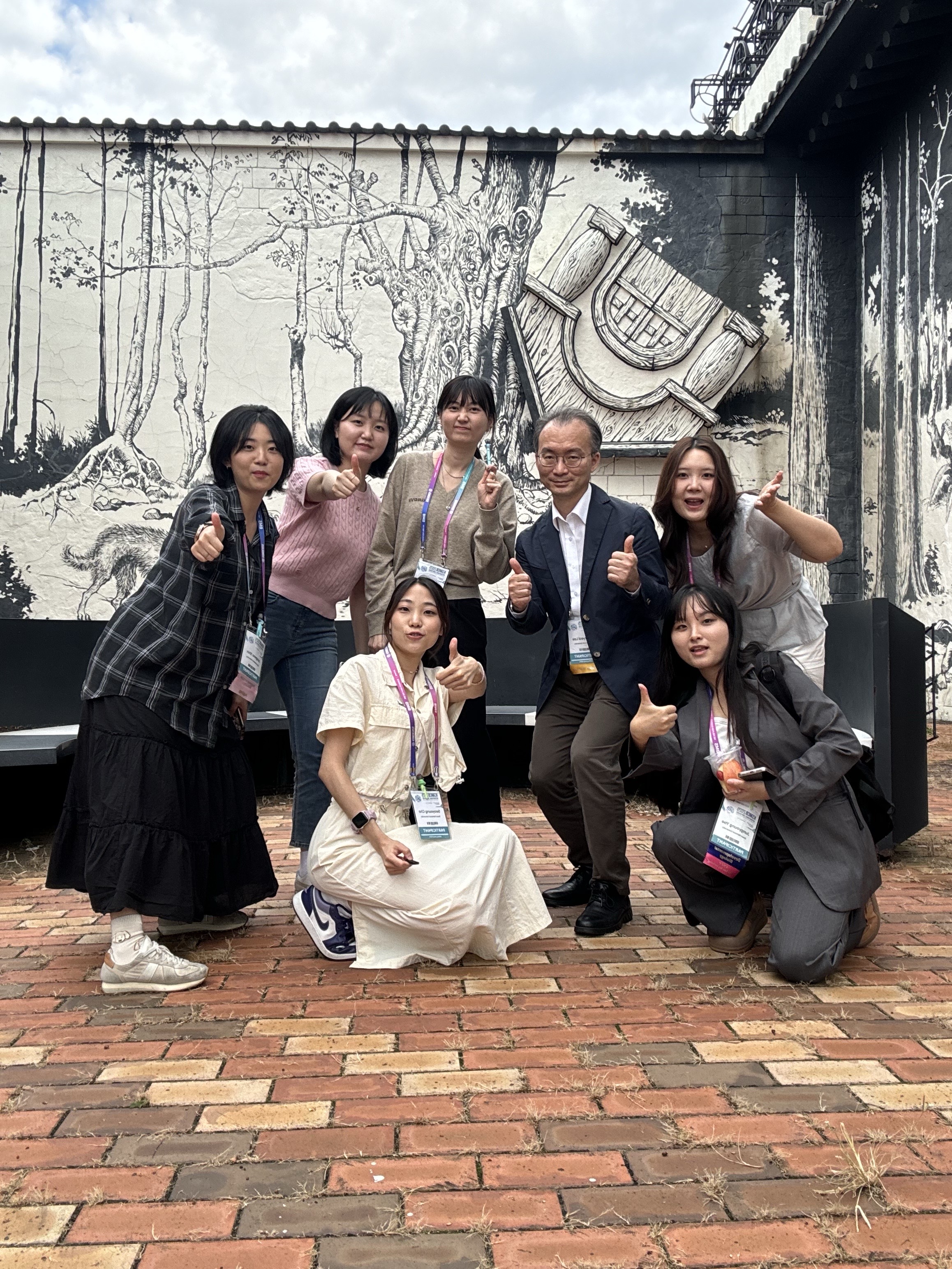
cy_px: 634
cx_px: 476
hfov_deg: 46.8
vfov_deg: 60.0
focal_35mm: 30
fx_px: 1100
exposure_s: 1/197
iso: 25
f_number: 1.9
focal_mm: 2.69
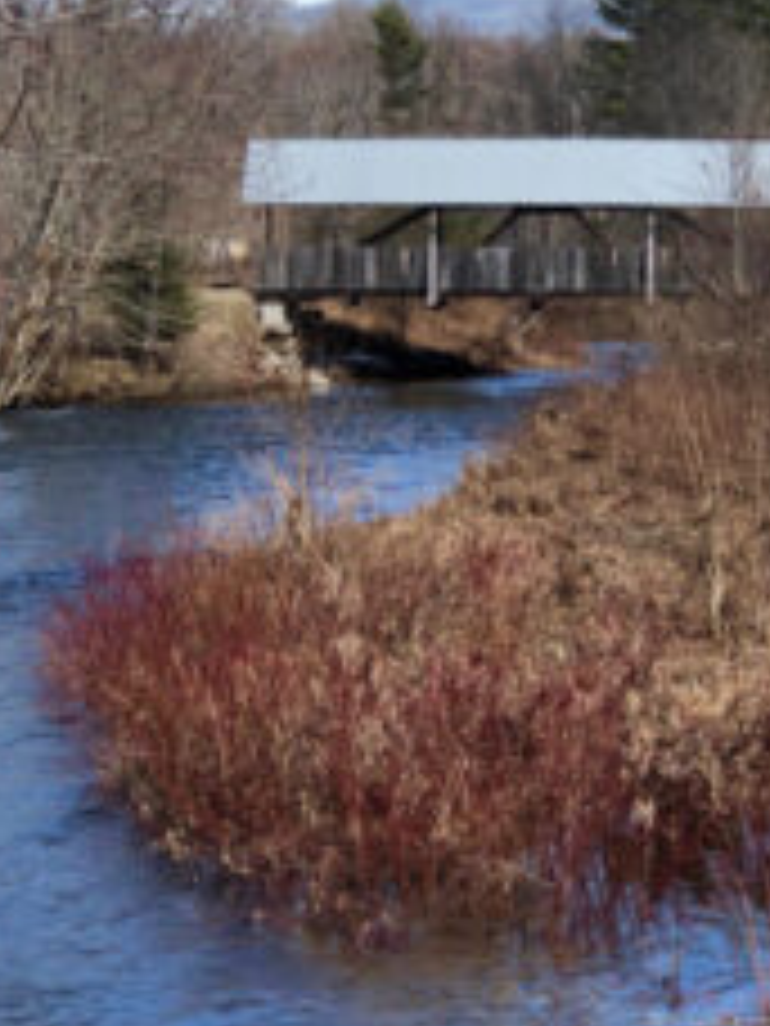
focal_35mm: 120
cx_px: 464
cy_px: 306
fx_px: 3559
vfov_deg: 16.4
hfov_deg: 12.3
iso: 20
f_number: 2.8
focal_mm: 6.6
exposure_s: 1/592
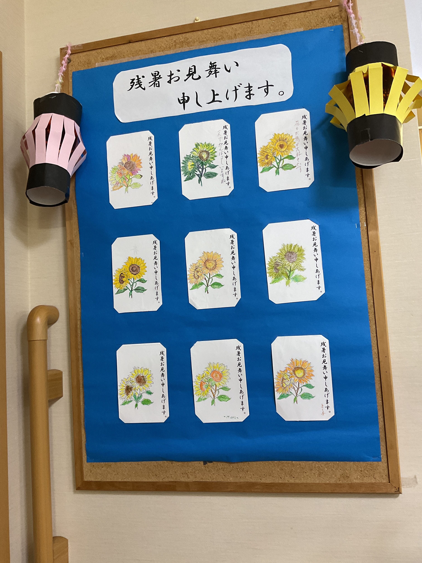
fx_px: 471
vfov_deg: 61.7
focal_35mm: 29
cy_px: 282
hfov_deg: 48.2
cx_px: 211
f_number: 1.8
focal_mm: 3
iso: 80
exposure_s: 1/60
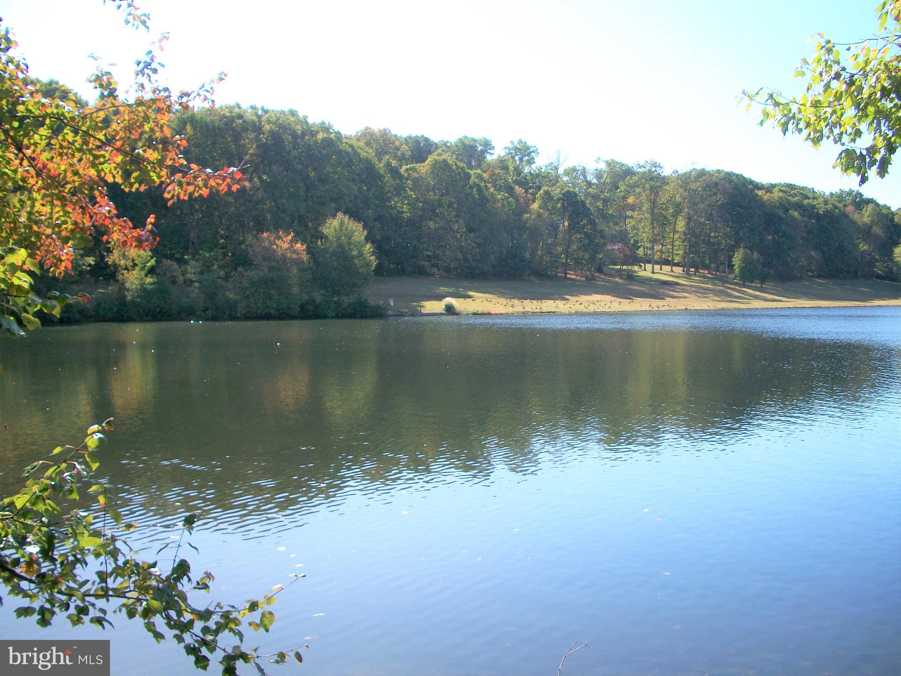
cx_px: 450
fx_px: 911
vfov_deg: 40.7
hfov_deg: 52.6
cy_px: 338
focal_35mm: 35
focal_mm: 6.3
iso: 80
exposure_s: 1/500
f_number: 3.1
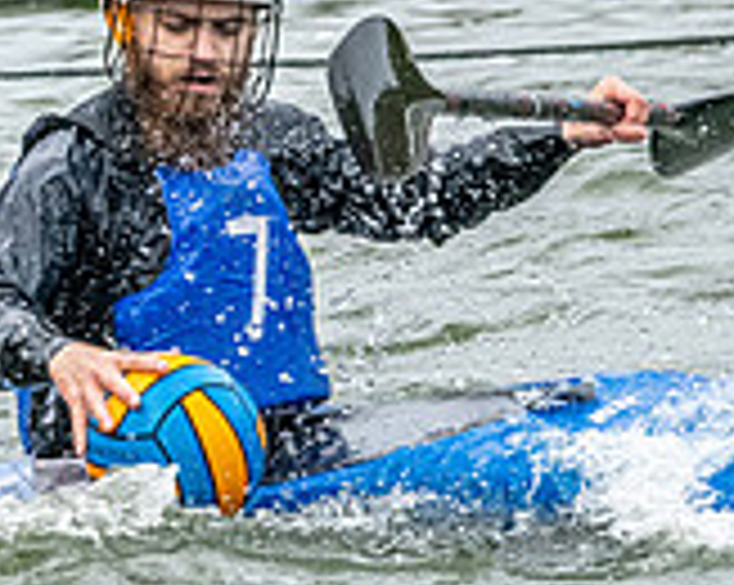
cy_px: 302
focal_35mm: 1557
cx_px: 33
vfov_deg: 1.0
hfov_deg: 1.2
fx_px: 33783
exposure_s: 1/2000
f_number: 8
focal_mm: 400
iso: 3200
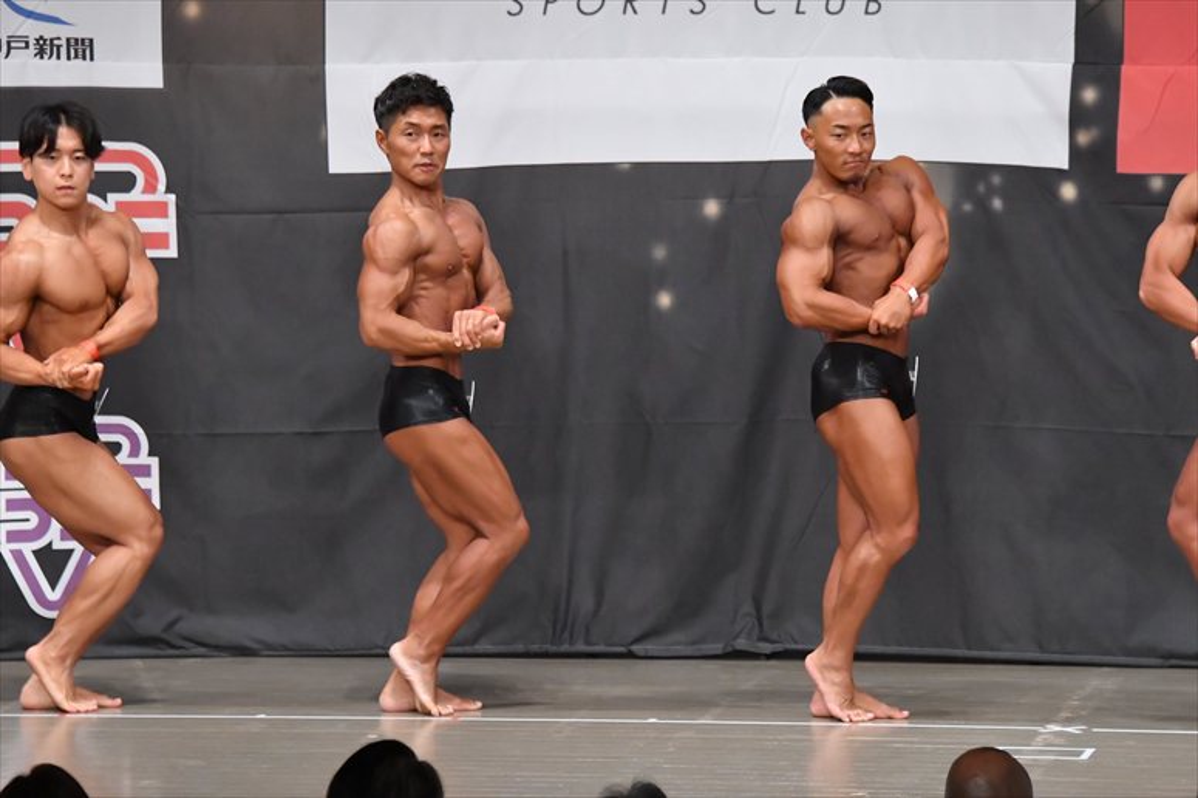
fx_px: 7484
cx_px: 599
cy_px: 399
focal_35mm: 225
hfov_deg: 9.2
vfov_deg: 6.1
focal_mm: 150
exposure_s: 1/400
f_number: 5.6
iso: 6400
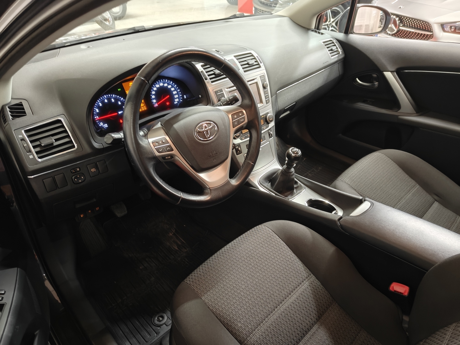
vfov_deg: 56.8
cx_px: 230
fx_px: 319
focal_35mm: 24
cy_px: 172
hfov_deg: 71.6
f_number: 1.8
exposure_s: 1/24
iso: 200
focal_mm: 5.59
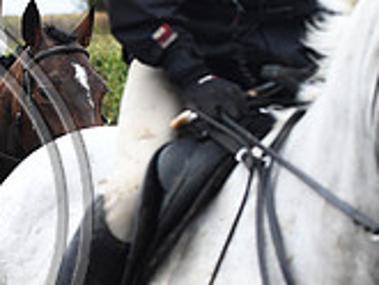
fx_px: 2586
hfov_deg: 8.2
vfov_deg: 6.3
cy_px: 184
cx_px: -170
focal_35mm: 236
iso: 1600
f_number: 3.2
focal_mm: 70
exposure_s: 1/1250
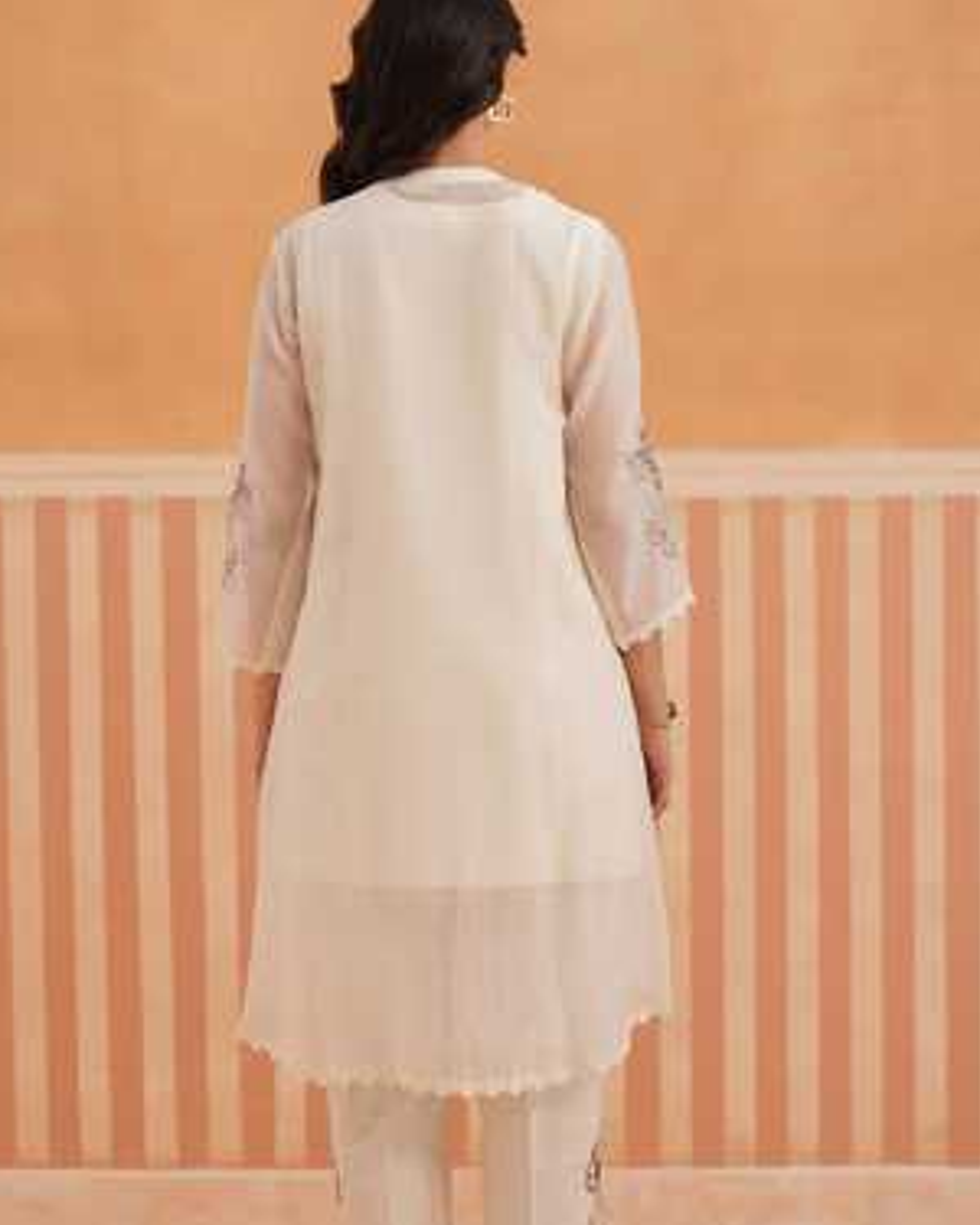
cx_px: 480
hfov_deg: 16.7
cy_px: 746
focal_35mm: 92
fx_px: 3335
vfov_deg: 20.8
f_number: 4
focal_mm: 70
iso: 320
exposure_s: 1/125
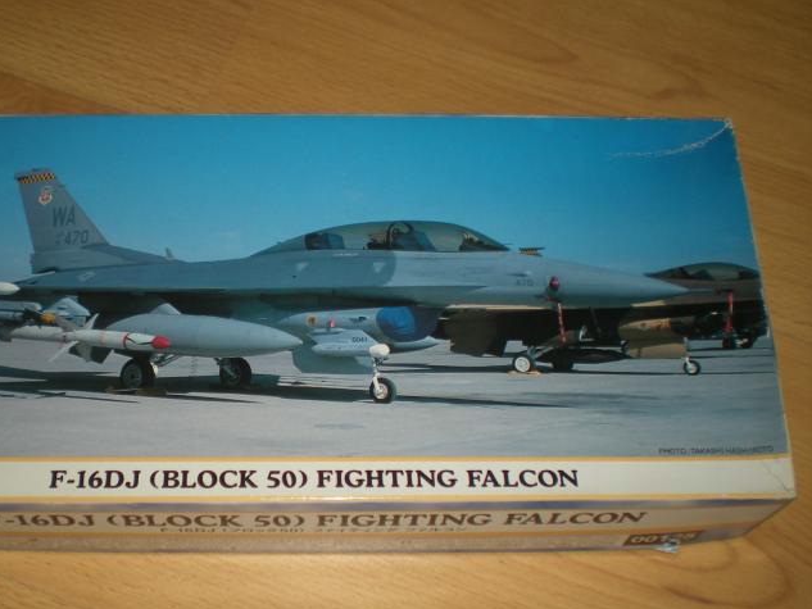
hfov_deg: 39.4
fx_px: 1126
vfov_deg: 30.2
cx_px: 301
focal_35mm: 48
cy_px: 363
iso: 64
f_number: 3.1
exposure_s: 1/30
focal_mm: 6.3
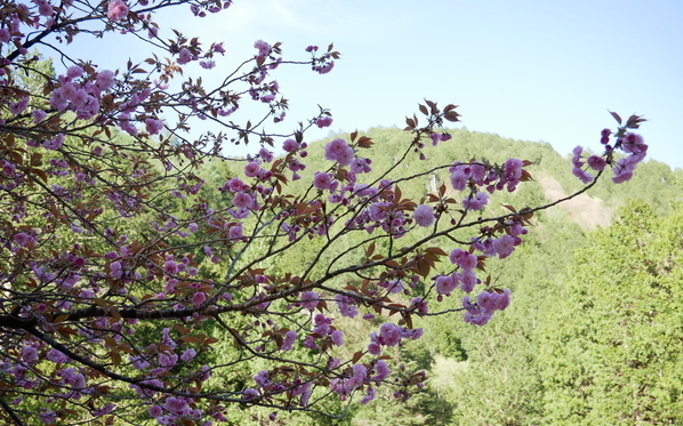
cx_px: 342
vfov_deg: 26.3
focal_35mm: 49
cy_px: 211
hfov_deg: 41.1
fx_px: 912
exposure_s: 1/125
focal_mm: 23
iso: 200
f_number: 5
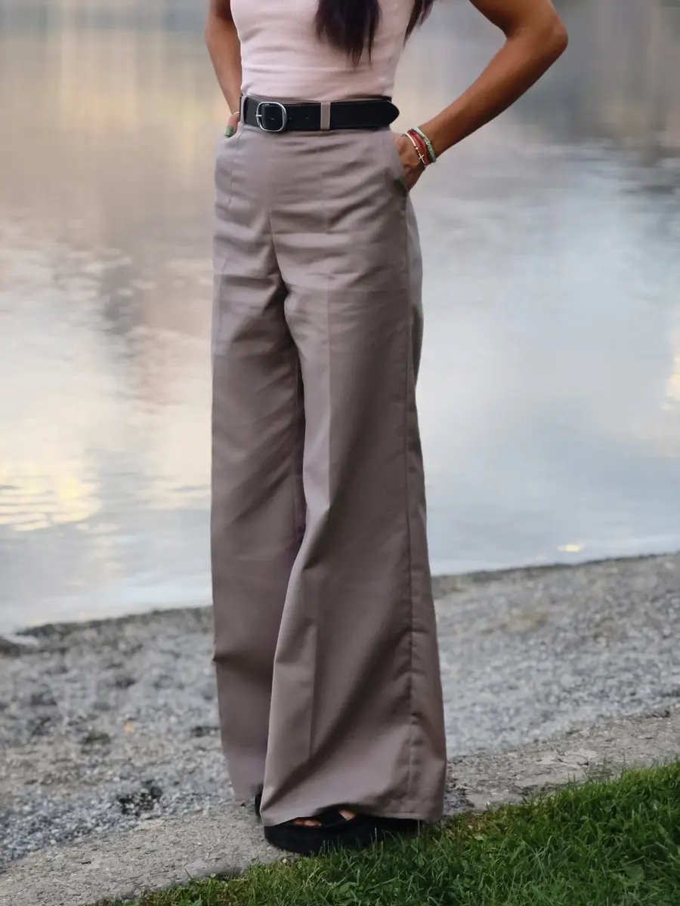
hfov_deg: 24.4
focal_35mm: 60
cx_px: 340
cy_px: 453
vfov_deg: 32.2
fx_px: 1572
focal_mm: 8.8
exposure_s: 1/175
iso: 640
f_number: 2
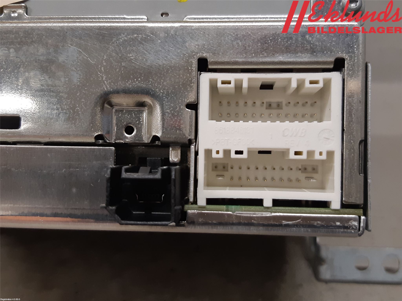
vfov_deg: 53.1
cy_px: 150
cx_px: 201
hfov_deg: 67.3
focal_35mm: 26
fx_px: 302
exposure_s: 1/50
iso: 100
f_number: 1.7
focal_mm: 3.93
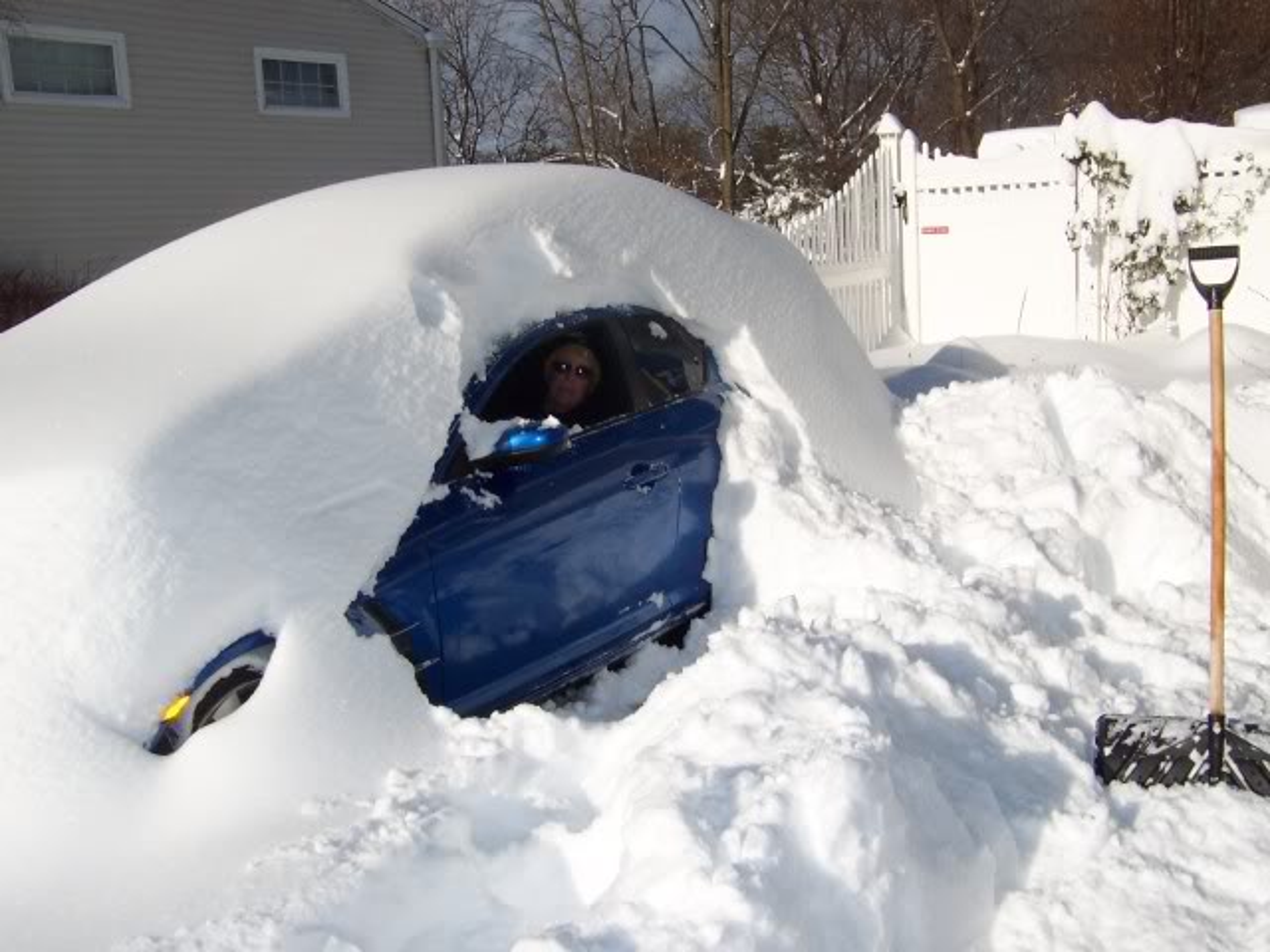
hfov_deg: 51.4
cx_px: 635
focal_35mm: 36
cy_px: 476
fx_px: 1321
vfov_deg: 39.7
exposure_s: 1/2000
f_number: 5.6
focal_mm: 5.6
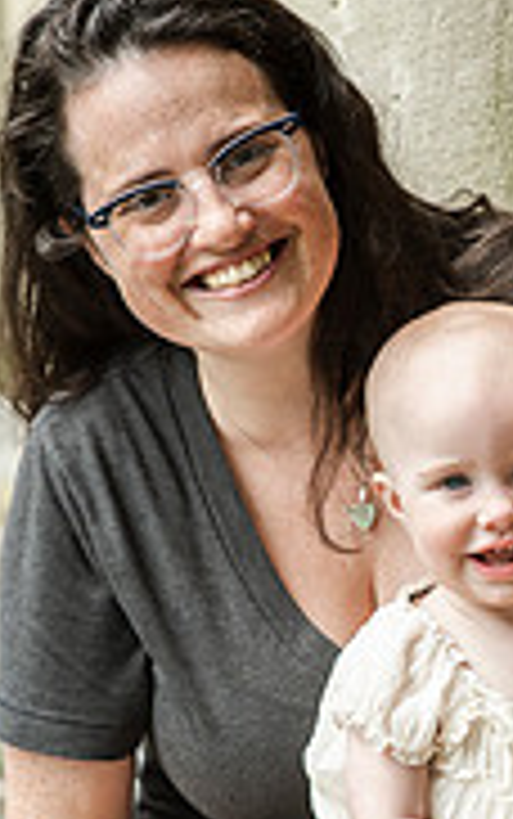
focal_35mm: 214
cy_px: 495
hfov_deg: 6.1
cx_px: 441
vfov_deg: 9.8
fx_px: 4780
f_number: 4
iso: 800
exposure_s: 1/1250
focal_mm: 85
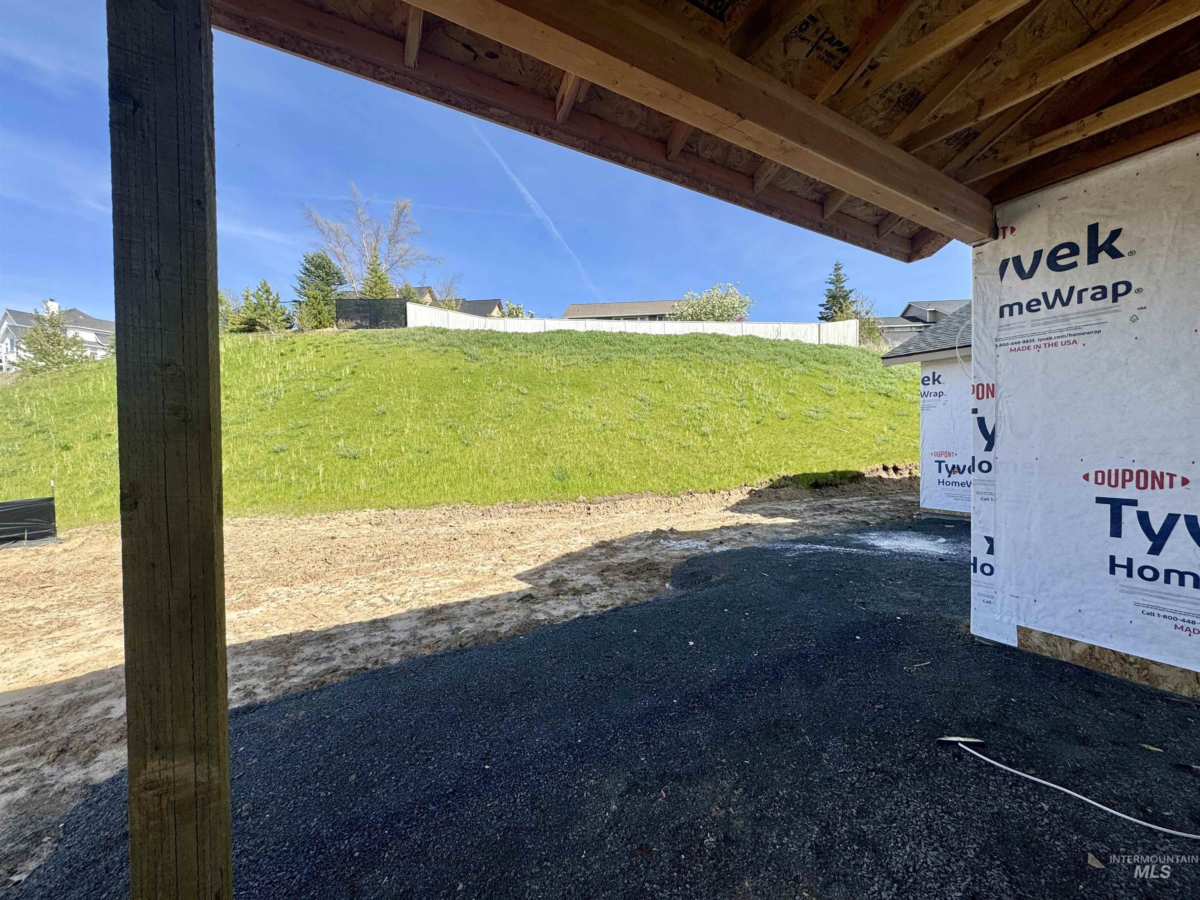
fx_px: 485
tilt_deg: -0.5
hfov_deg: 102.1
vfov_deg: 85.7
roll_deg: +1.4
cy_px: 450
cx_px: 600
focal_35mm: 14
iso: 50
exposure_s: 1/1420
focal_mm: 2.22
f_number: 2.2
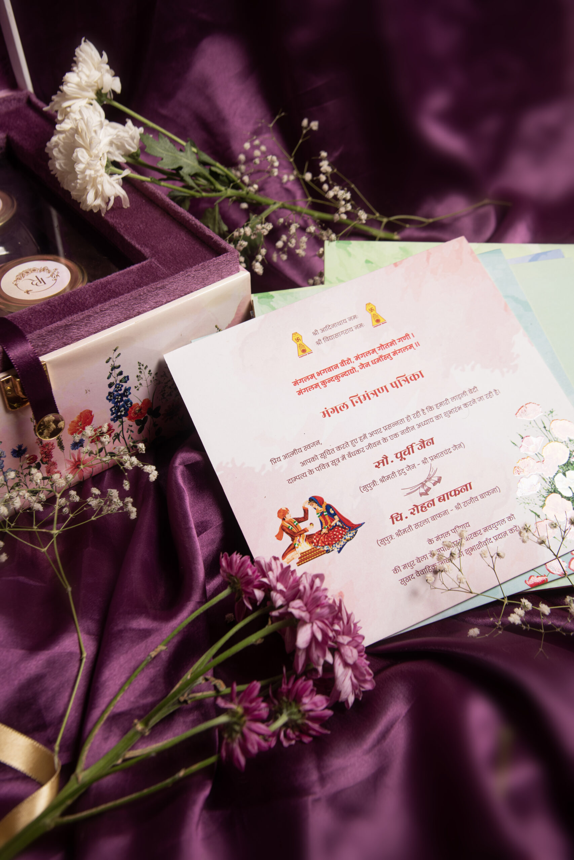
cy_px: 430
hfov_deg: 35.1
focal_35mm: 38
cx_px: 287
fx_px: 909
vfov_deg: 50.7
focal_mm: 38
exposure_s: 1/80
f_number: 7.1
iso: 125
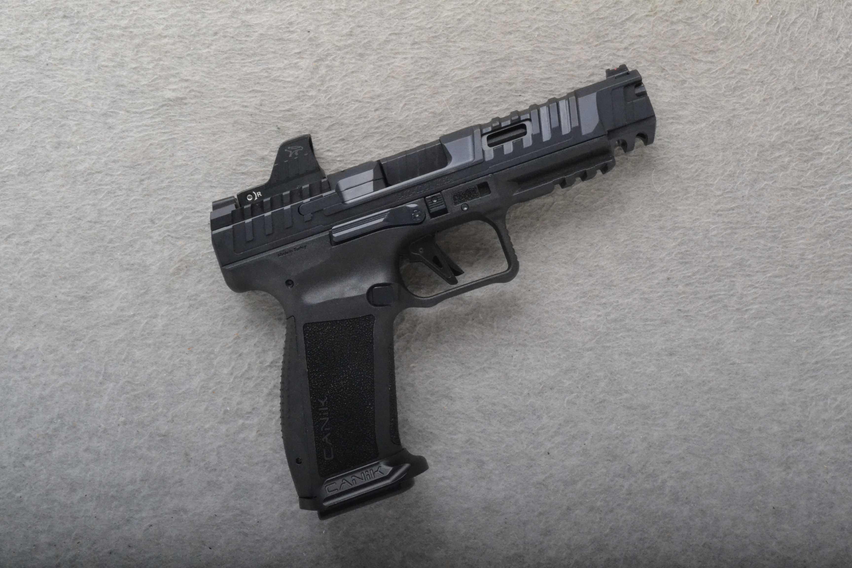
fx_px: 1207
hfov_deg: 38.9
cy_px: 284
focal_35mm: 51
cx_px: 426
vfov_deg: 26.5
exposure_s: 1/160
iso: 3200
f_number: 20
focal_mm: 34
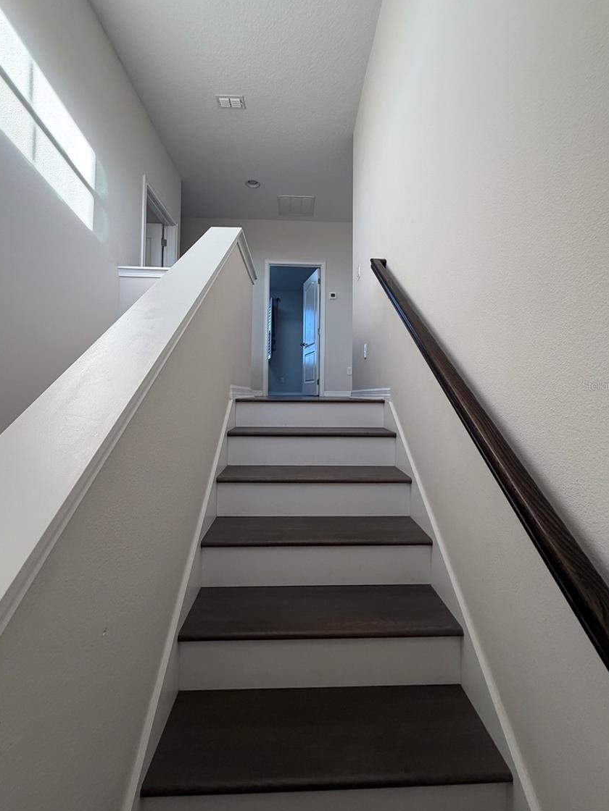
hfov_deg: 81.7
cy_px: 385
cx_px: 307
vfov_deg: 98.1
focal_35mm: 15
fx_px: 352
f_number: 2.2
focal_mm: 2.22
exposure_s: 1/121
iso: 200
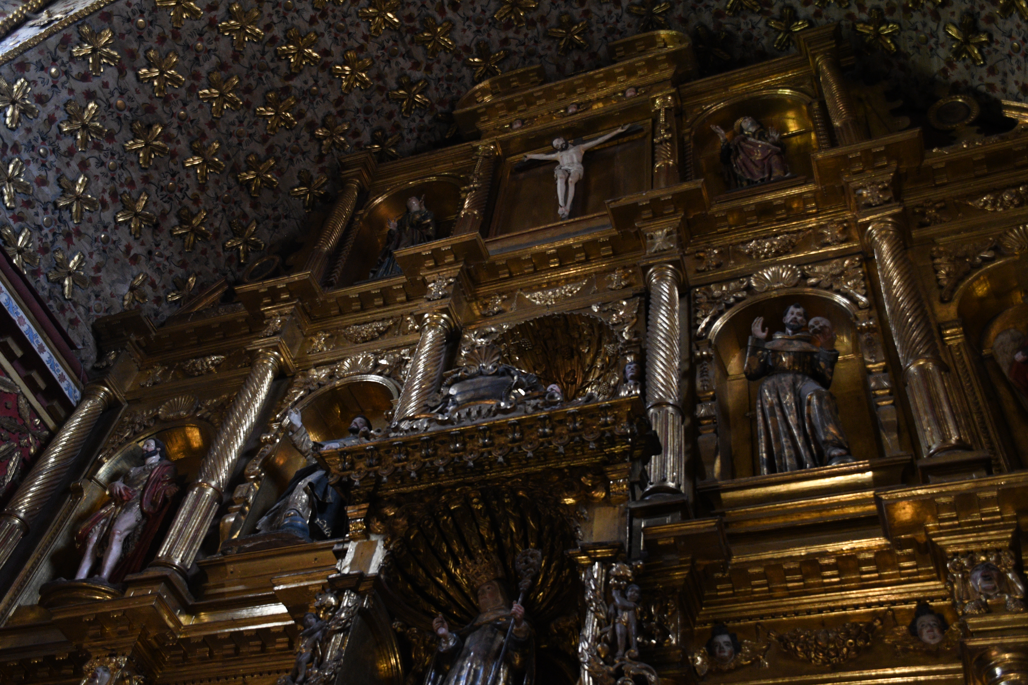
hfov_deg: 53.1
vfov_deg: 36.9
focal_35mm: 36
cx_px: 514
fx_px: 1028
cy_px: 342
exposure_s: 1/100
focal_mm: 24
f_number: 5
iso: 2000
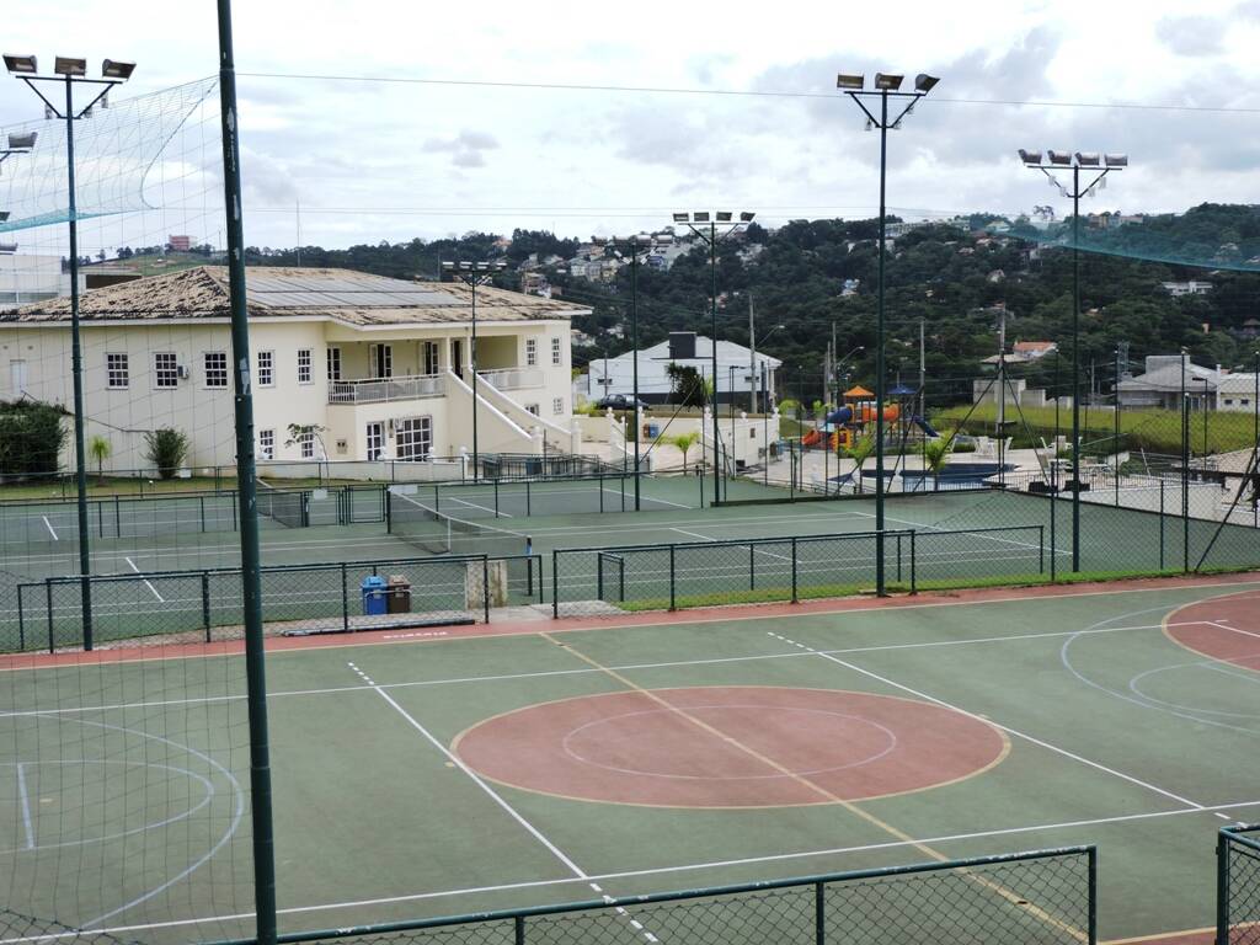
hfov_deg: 34.9
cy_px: 472
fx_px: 2002
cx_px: 630
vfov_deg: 26.6
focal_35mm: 55
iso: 100
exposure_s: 1/640
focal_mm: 9.8
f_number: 3.7
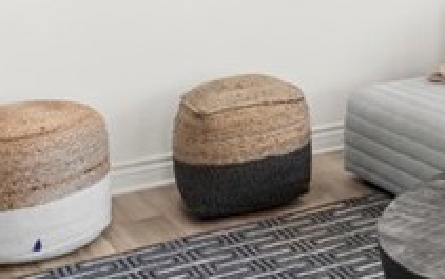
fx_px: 958
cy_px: -132
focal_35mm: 79
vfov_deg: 15.3
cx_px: 607
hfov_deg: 22.7
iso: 125
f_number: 9
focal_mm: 16
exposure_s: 1/5
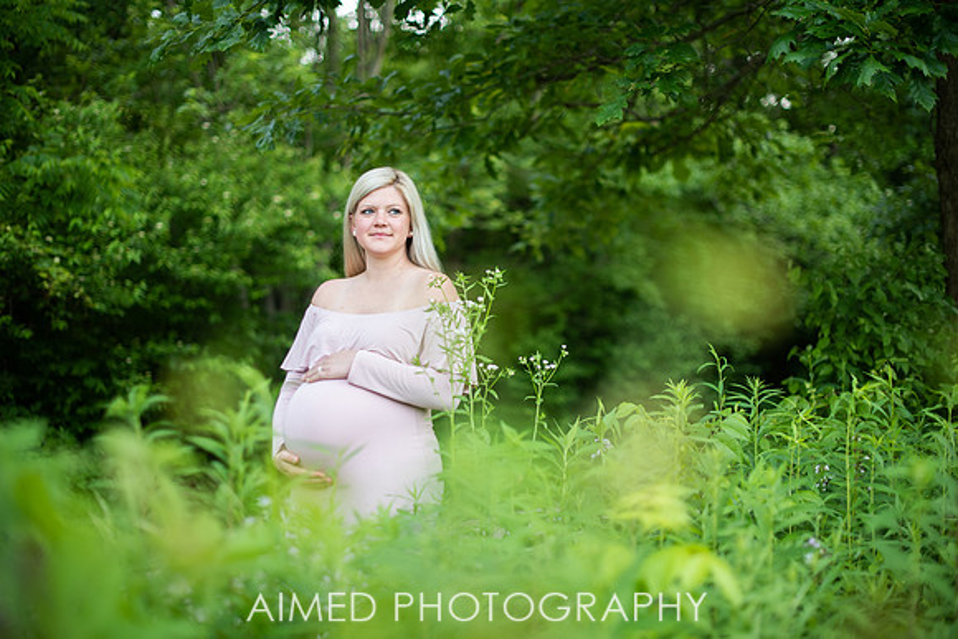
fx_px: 1331
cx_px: 479
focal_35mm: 50
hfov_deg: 39.6
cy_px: 320
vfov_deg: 27.0
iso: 200
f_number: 1.8
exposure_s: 1/320
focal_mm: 50
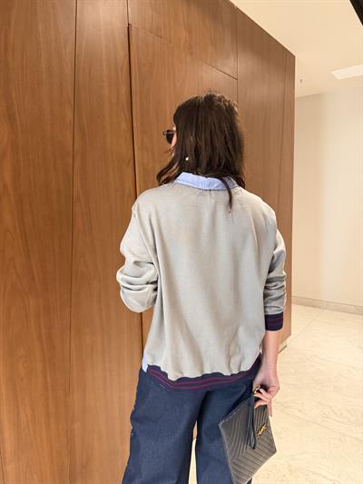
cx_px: 182
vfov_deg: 71.6
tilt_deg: -9.3
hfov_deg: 56.8
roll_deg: +2.3
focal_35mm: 24
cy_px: 242
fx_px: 335
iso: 800
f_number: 1.78
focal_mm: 6.76
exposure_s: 1/50
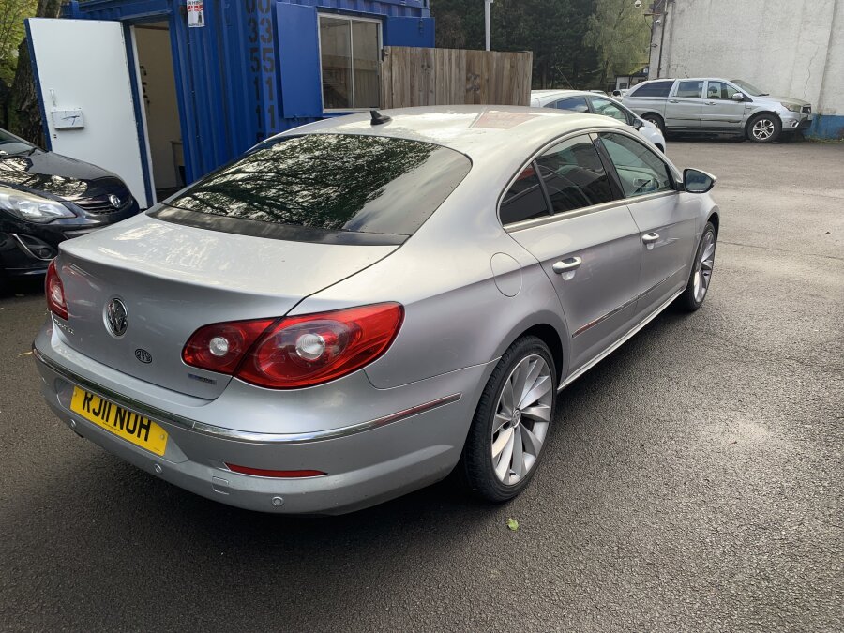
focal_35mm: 26
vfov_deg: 53.1
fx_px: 634
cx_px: 422
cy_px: 316
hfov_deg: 67.3
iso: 25
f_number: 1.8
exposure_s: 1/426
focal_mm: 4.25
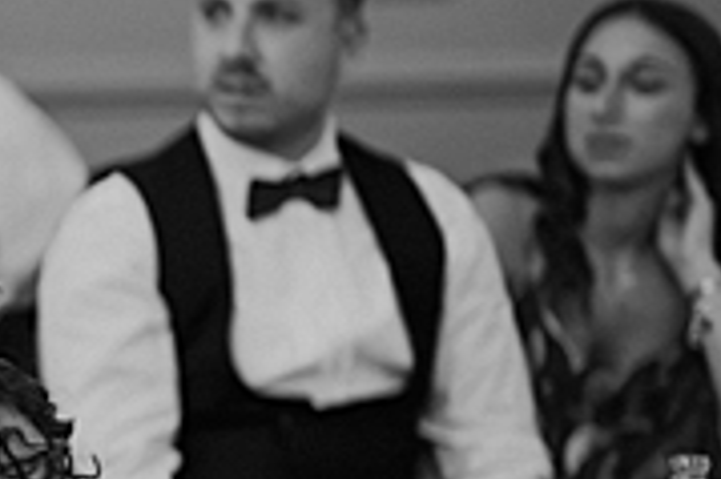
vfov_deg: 6.5
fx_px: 4202
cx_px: -516
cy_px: 451
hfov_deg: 9.4
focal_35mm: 210
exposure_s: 1/250
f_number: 1.2
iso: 4000
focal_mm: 50
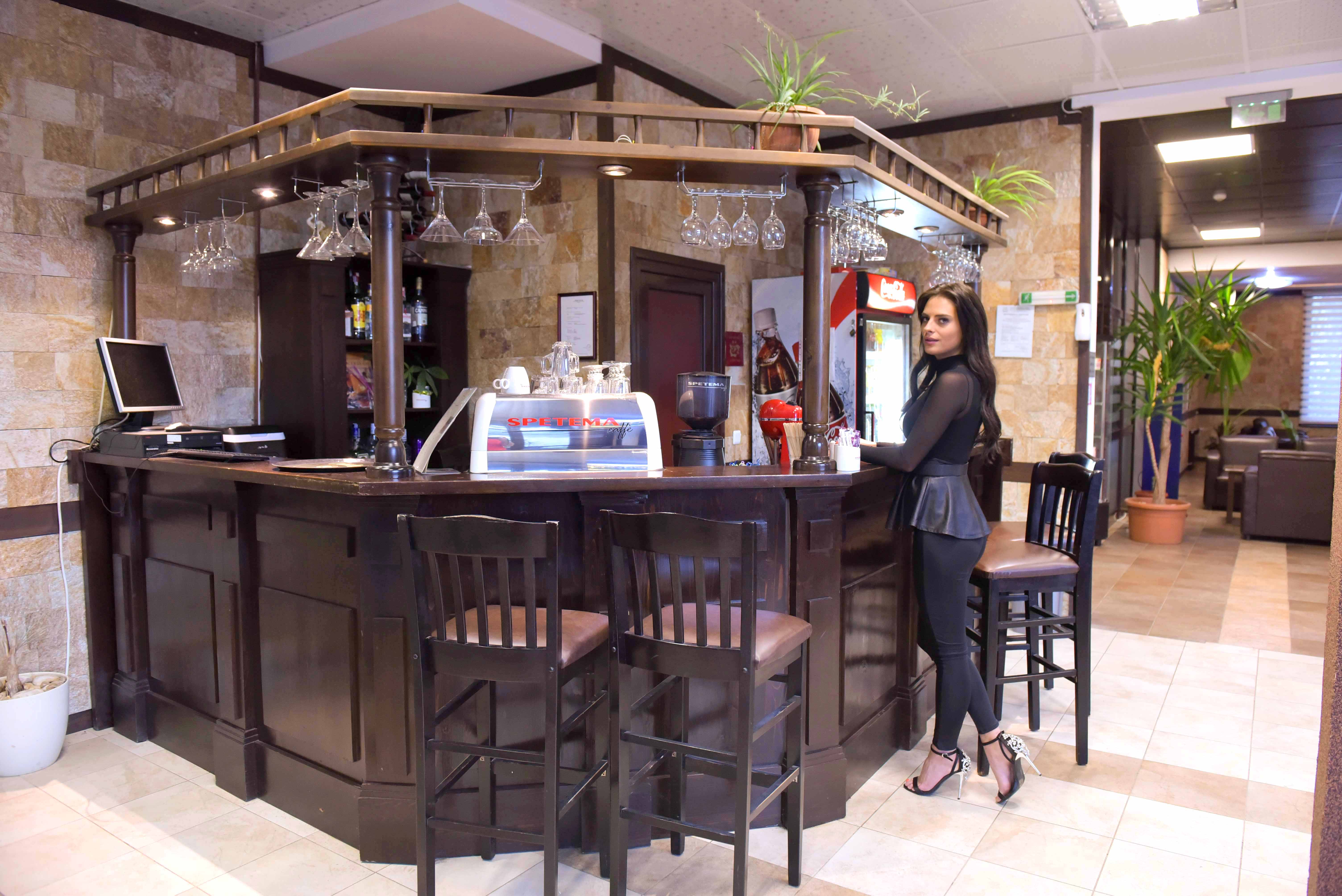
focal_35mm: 24
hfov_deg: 73.7
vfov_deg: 53.2
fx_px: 895
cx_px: 671
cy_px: 448
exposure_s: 1/60
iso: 1600
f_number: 4
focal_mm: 24
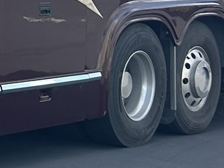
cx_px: -382
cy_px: -21
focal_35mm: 169
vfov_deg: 8.7
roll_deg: -0.6
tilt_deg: -3.2
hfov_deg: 9.7
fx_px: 1093
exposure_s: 1/1019
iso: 50
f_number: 1.5
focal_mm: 5.7
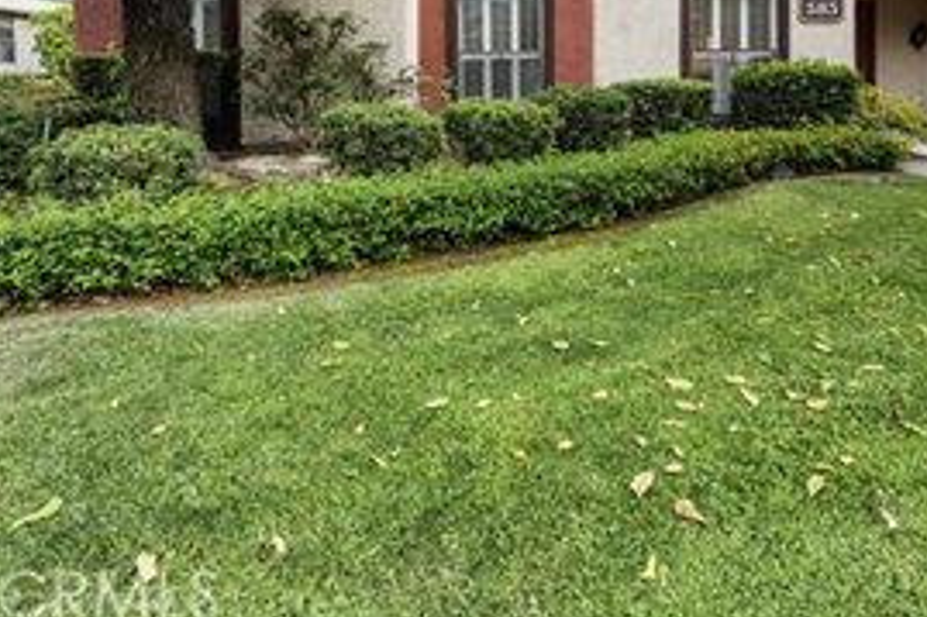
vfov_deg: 47.0
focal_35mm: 25
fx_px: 643
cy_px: 83
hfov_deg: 71.3
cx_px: 517
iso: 200
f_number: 9.5
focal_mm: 14
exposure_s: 1/45
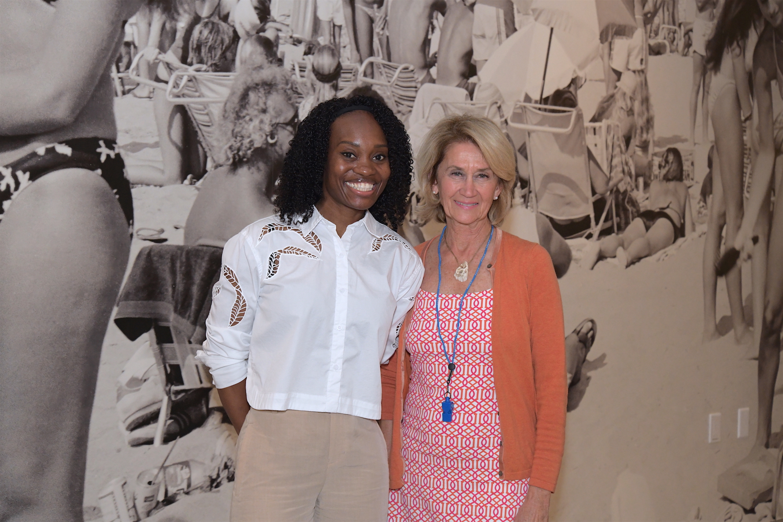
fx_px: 1348
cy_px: 261
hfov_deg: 32.4
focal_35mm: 62
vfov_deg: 21.9
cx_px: 392
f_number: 6.3
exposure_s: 1/200
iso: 3200
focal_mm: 62
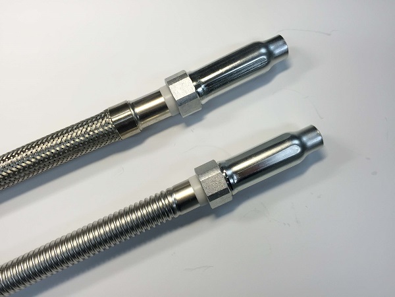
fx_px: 331
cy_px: 148
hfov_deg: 61.7
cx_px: 198
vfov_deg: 48.2
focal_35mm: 29
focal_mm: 4.15
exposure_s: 1/120
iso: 50
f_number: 2.2
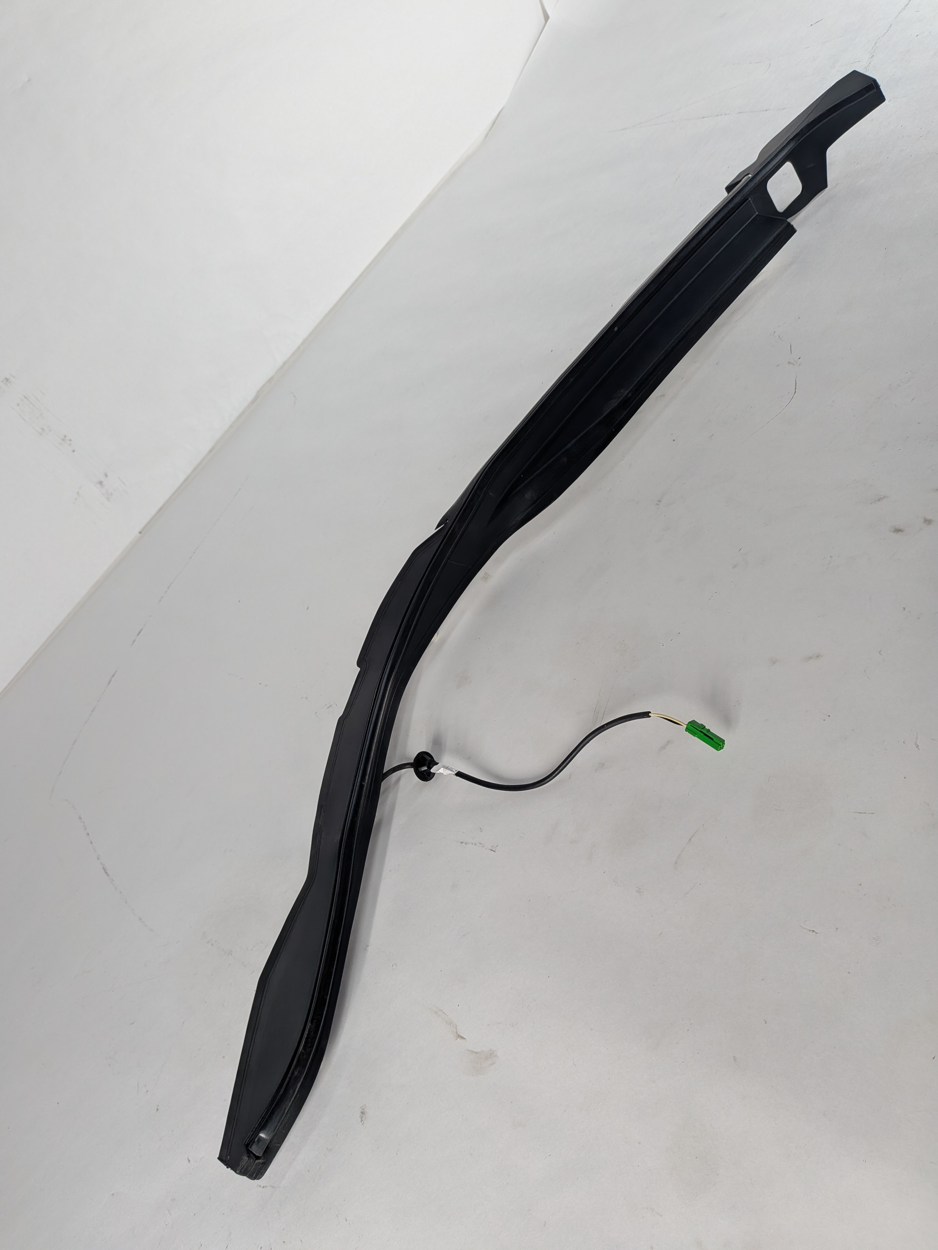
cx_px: 469
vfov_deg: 71.6
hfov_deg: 56.8
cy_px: 625
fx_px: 867
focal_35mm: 24
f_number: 1.7
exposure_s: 1/436
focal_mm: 4.53
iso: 44
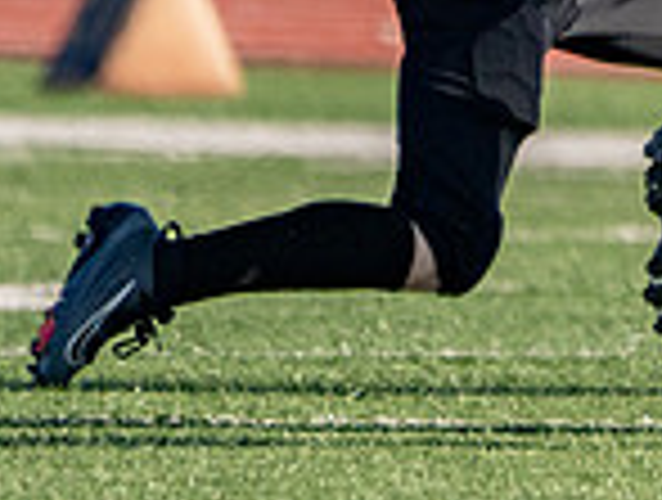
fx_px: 38170
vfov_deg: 0.8
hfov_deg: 1.0
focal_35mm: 1991
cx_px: 1424
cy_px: -403
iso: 320
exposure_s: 1/2000
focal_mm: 400
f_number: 5.6
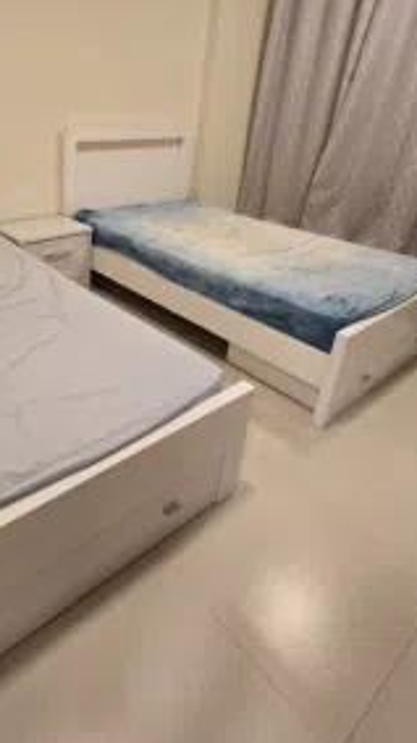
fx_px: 393
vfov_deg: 85.4
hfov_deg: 52.8
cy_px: 291
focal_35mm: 20
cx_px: 94
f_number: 2.2
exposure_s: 1/50
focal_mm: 2.2
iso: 320
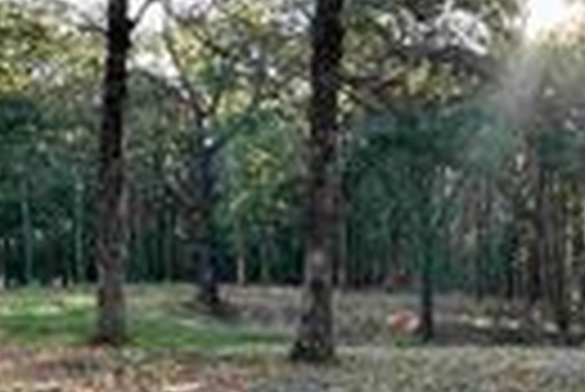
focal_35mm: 56
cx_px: 796
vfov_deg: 24.2
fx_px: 911
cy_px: 255
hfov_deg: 28.1
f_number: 2.2
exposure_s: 1/99
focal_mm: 2.22
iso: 64
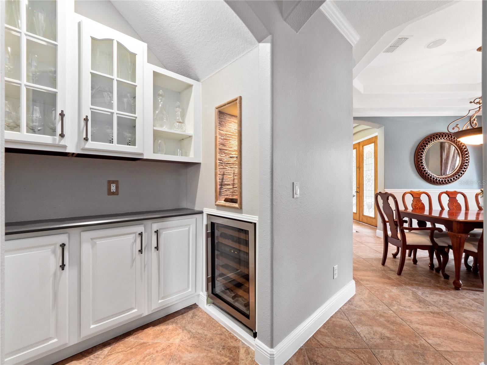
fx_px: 197
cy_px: 182
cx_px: 244
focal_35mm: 14
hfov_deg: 102.1
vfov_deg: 85.7
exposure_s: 1/2
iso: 320
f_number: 8
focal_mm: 7
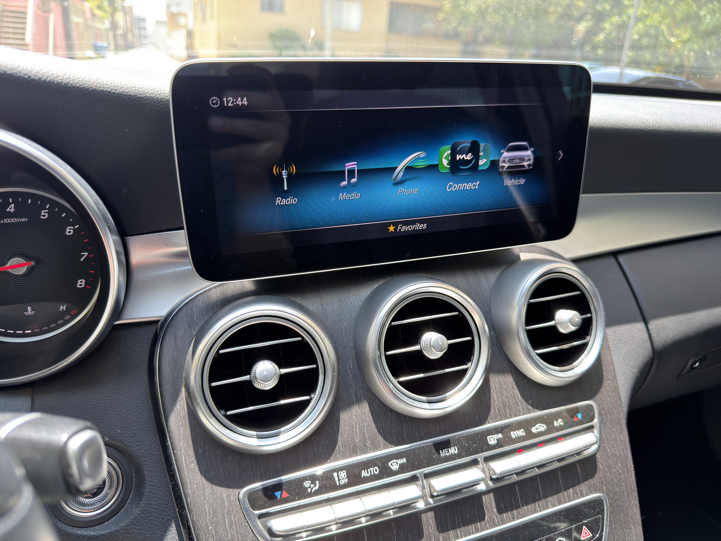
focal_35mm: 24
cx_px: 360
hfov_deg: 71.6
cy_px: 270
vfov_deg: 56.8
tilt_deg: -23.0
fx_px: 500
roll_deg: -4.3
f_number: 1.78
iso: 64
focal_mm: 6.76
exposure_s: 1/199
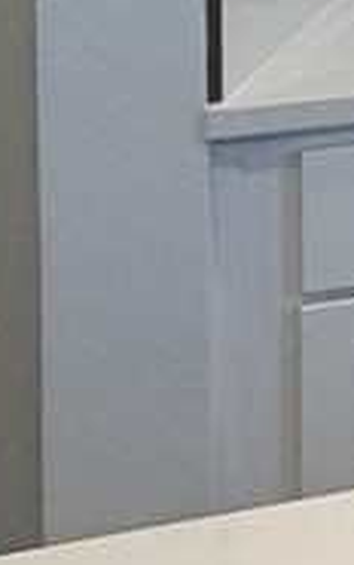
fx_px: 1971
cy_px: -418
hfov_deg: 5.5
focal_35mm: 128
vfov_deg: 14.5
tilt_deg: -1.4
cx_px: 2011
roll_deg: +0.0
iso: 125
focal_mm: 2.22
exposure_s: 1/120
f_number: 2.2
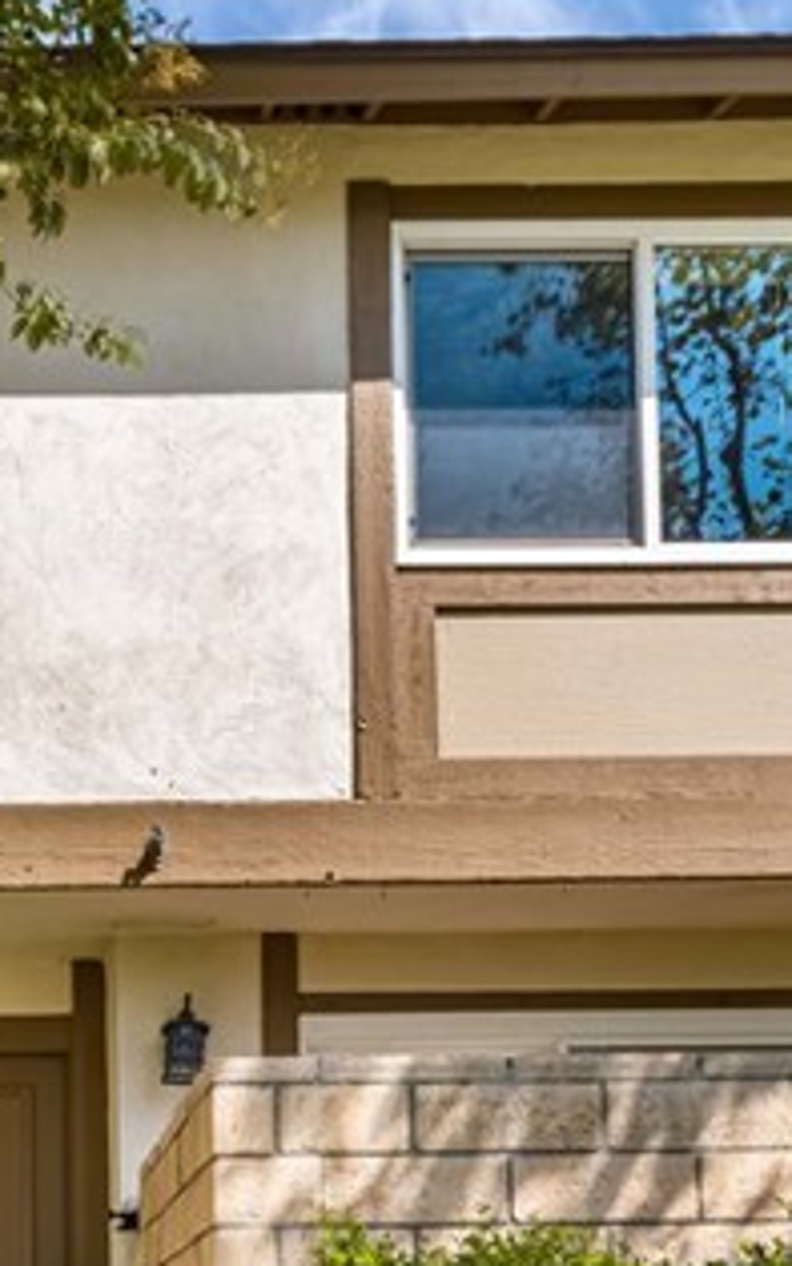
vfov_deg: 34.4
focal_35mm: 53
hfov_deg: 23.4
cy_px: 1298
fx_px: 1830
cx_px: 4
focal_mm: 16
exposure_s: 1/80
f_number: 18
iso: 160
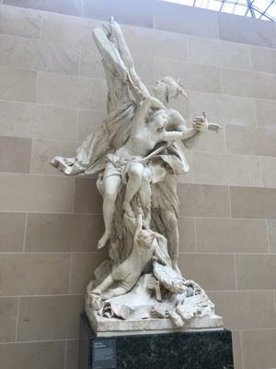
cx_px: 138
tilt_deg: +14.8
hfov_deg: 48.2
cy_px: 184
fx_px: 308
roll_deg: +0.2
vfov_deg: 61.7
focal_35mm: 29
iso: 40
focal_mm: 4.15
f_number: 2.2
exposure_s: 1/100
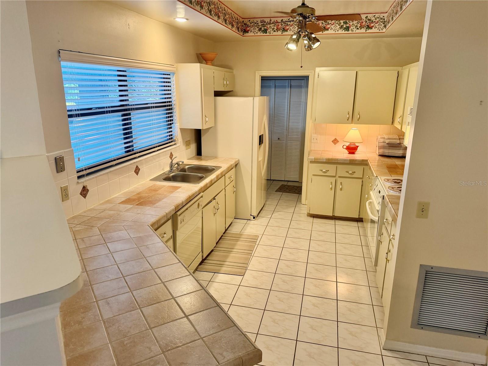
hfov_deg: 71.6
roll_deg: -0.4
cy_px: 183
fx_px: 338
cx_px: 244
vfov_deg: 56.8
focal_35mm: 24
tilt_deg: -15.1
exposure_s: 1/60
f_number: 1.78
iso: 160
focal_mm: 6.76
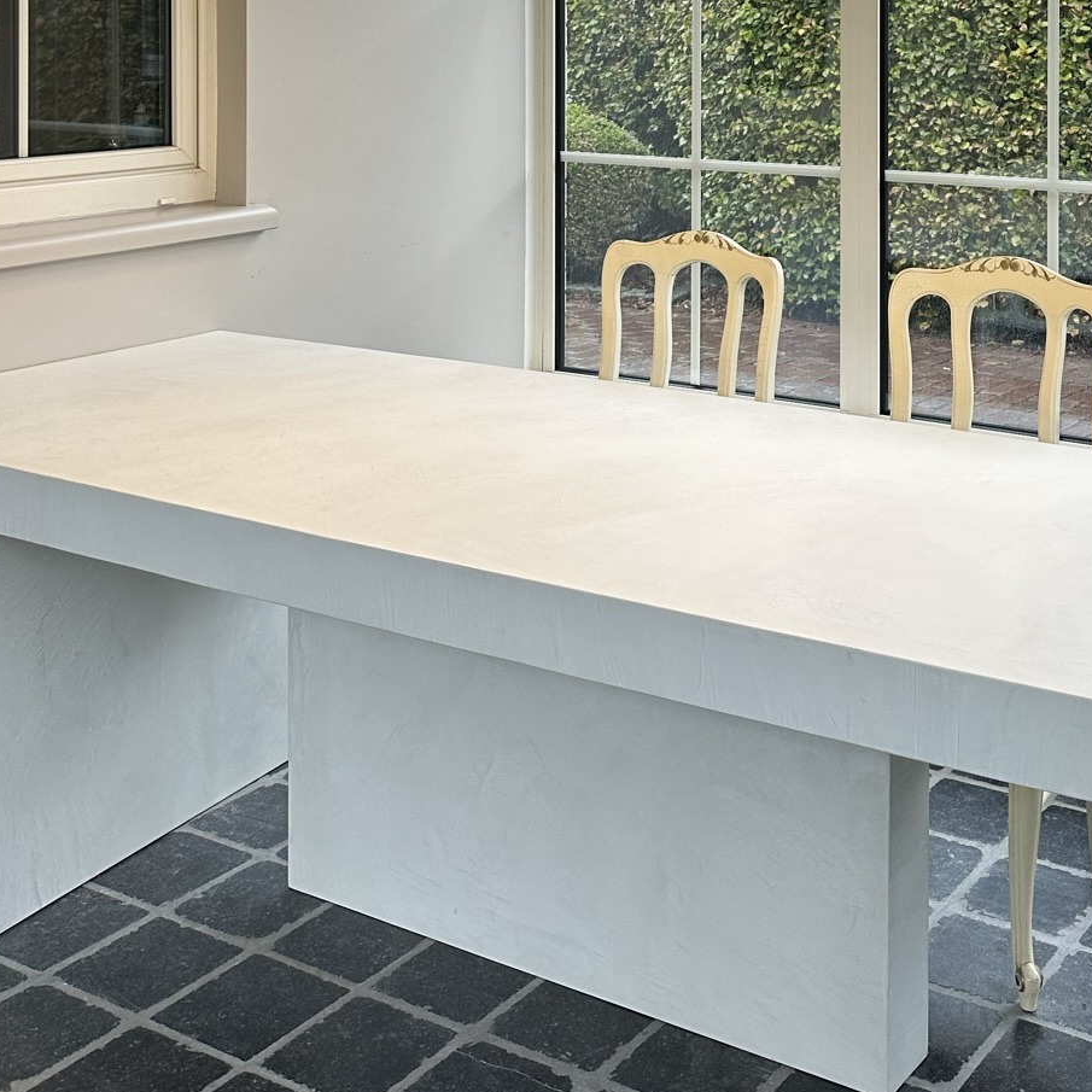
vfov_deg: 32.7
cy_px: 19
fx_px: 1713
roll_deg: +0.0
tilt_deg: -2.0
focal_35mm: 48
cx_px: 835
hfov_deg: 34.5
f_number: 1.78
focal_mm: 6.86
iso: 100
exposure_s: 1/121
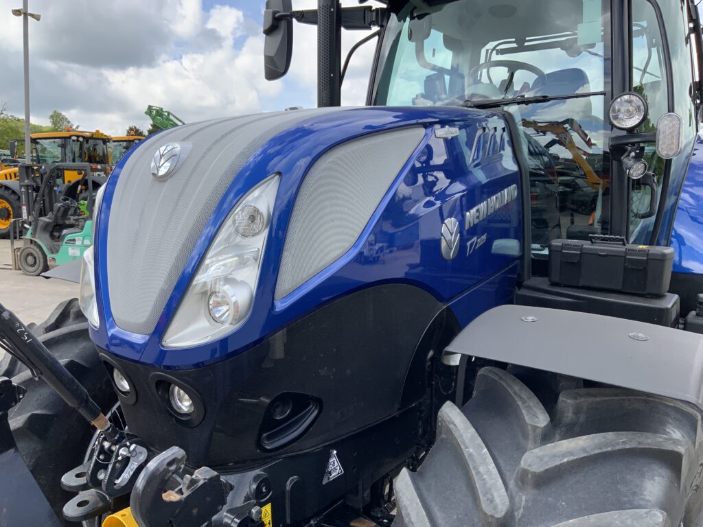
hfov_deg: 61.7
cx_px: 352
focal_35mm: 29
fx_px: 589
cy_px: 264
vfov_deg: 48.2
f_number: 1.8
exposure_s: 1/709
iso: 16
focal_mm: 3
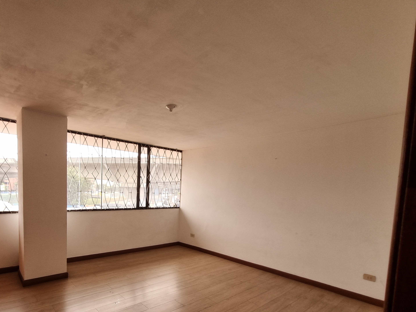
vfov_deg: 69.9
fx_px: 216
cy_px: 204
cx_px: 148
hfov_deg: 85.5
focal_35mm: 18
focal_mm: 1.74
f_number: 2.2
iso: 50
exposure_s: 1/60
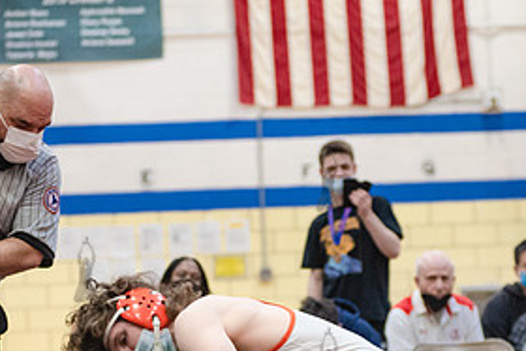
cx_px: 327
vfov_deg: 7.7
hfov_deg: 11.5
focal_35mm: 178
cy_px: 359
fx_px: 2602
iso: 4000
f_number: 3.5
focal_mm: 86
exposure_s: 1/400
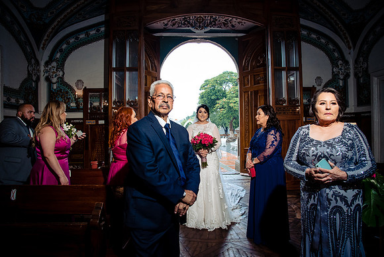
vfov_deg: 53.2
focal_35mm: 24
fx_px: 256
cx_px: 192
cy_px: 128
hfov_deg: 73.7
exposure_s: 1/160
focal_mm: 24
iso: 1600
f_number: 7.1
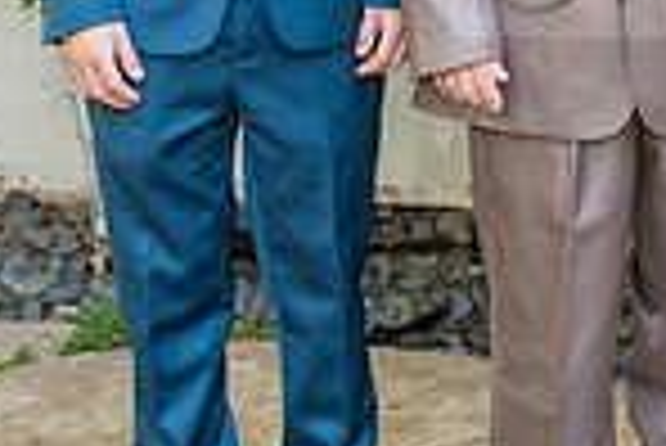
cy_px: -90
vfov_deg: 9.8
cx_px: 711
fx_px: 2555
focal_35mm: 138
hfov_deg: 14.5
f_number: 5
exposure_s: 1/125
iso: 320
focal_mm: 32
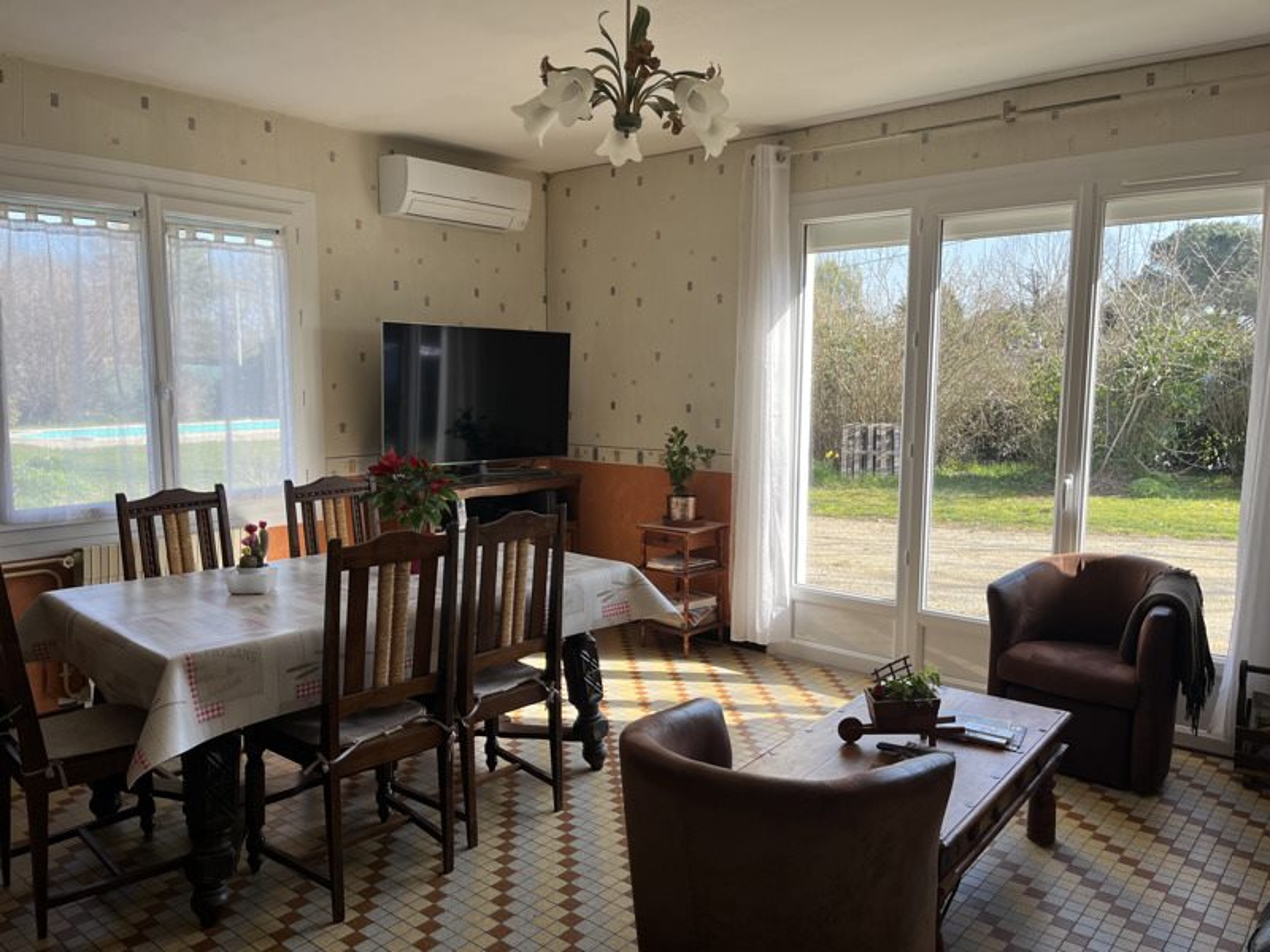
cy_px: 476
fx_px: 954
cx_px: 635
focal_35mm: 26
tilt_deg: -6.9
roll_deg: -0.2
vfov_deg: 53.1
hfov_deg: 67.3
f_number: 1.6
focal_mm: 5.1
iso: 50
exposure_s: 1/400
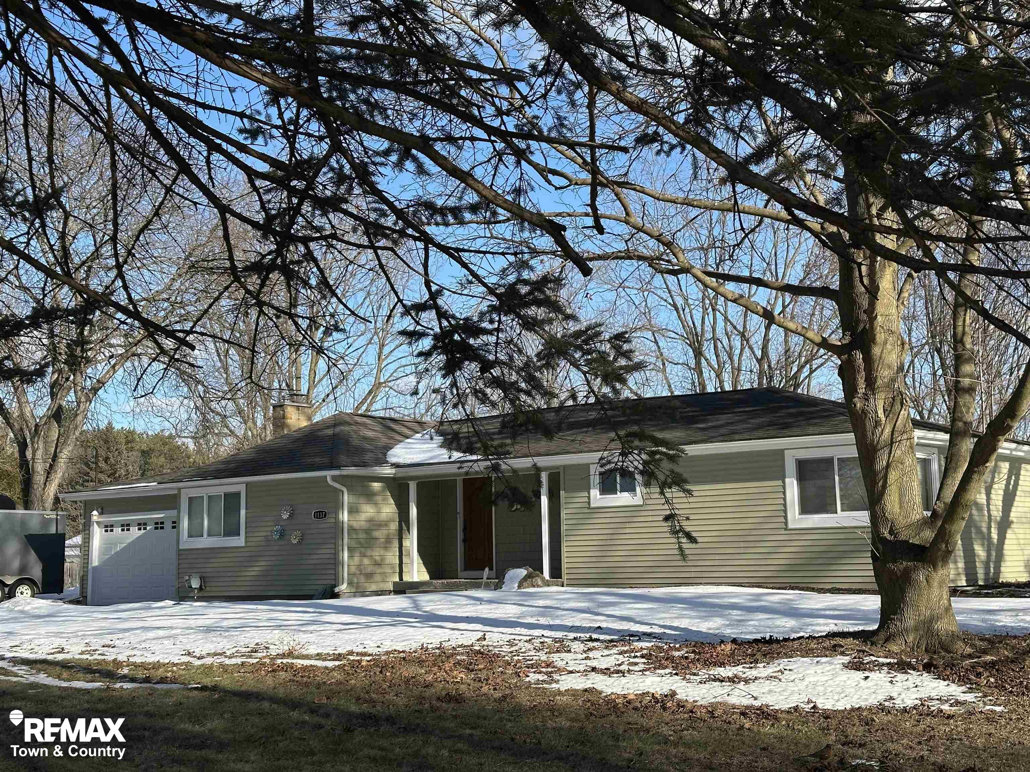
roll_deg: +0.7
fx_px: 1428
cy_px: 386
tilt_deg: +6.5
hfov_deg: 39.7
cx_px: 515
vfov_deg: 30.3
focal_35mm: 48
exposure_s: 1/2976
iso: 64
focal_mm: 6.86
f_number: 1.78
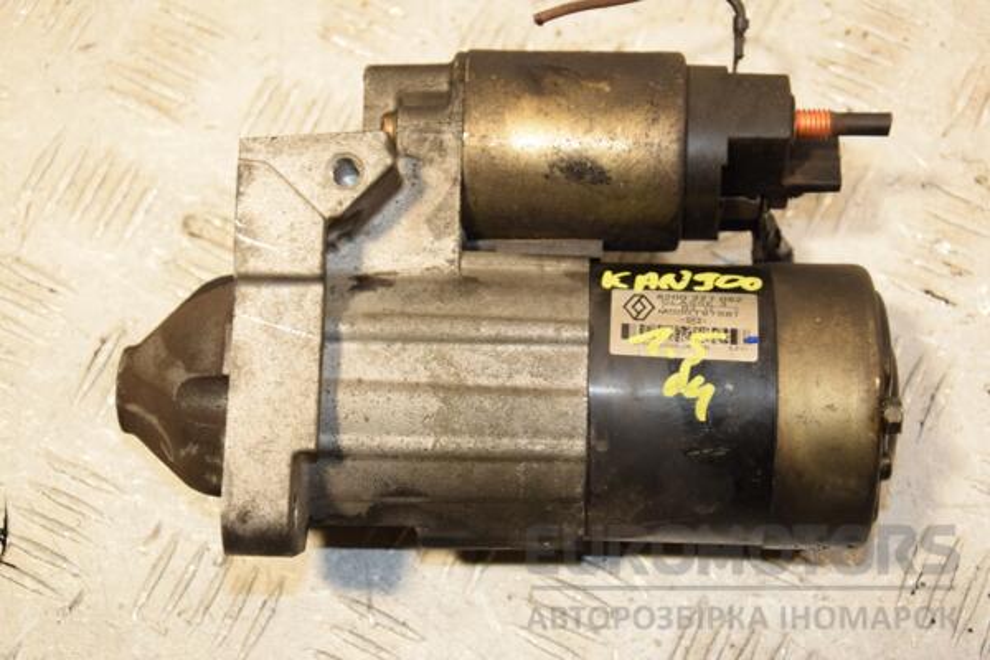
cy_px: 330
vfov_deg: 17.5
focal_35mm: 78
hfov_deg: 26.0
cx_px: 495
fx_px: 2145
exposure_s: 1/200
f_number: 5.6
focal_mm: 52
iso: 800
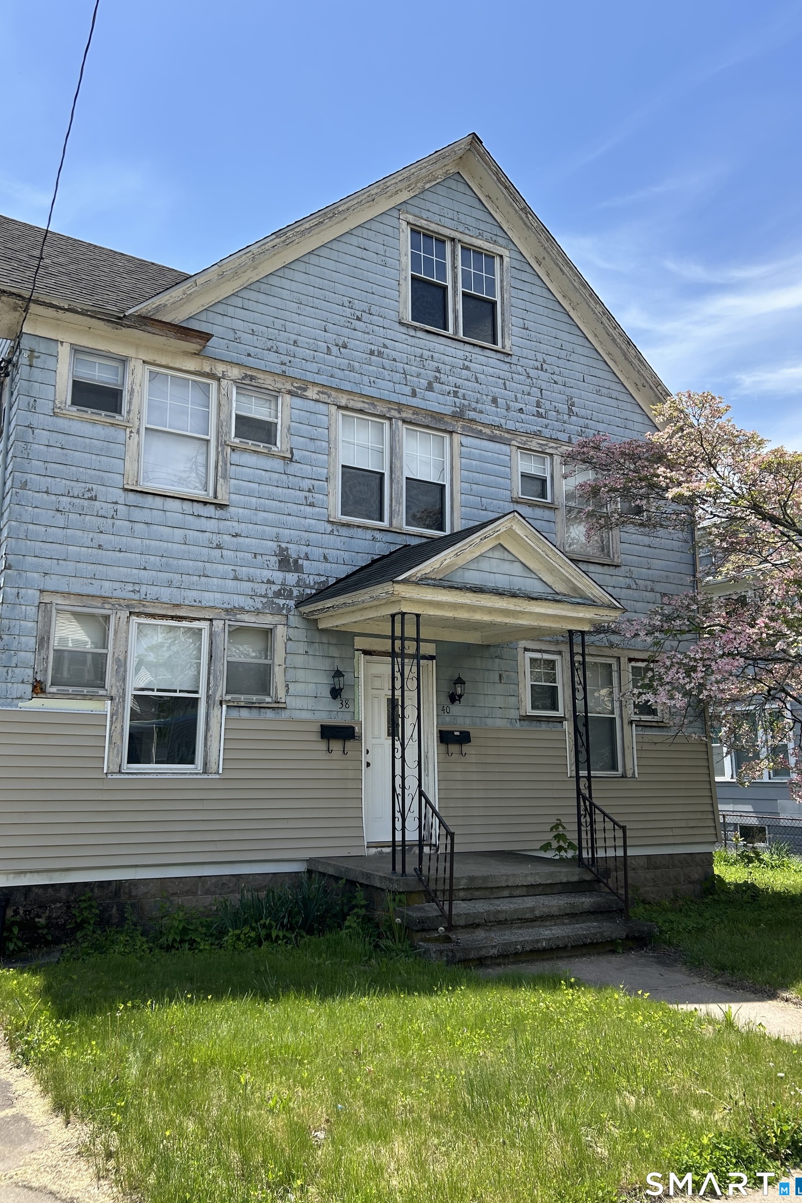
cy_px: 585
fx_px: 936
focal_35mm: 28
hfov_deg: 46.3
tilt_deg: +10.9
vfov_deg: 65.5
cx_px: 367
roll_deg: -0.8
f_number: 1.5
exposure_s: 1/3165
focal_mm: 5.7
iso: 50
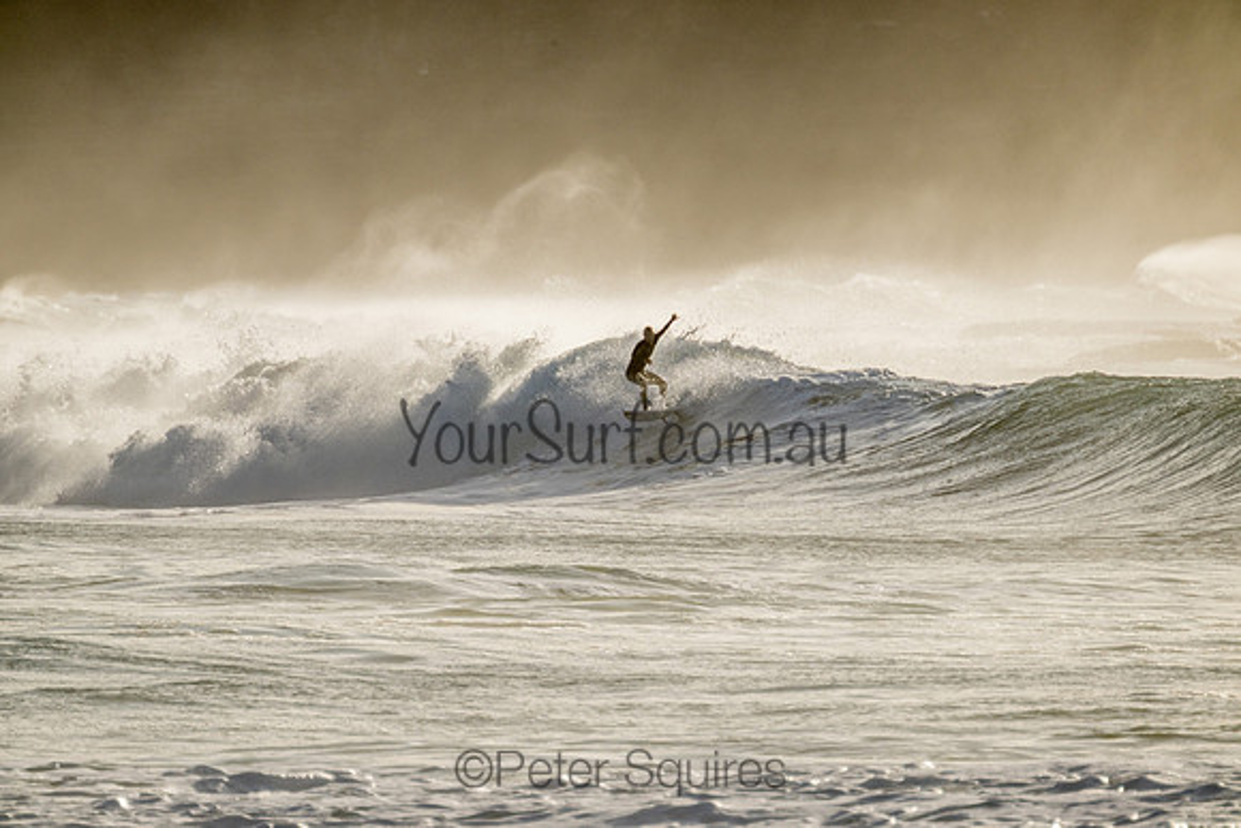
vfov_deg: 1.7
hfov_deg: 2.6
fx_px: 27583
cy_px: 414
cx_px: 620
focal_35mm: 800
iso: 360
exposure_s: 1/2000
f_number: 11
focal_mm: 800
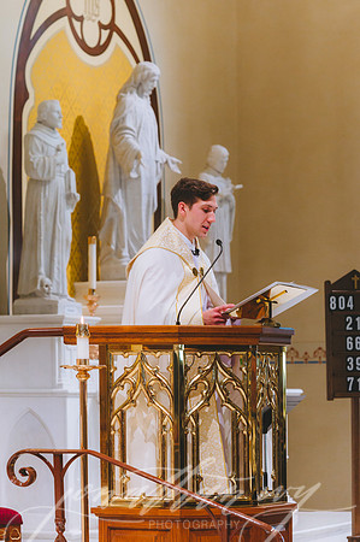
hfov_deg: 10.1
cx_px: 180
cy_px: 271
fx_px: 2030
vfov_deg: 15.2
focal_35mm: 135
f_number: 3.5
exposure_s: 1/160
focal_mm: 135
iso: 2500
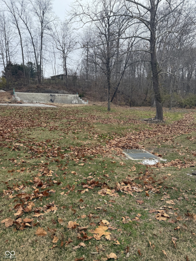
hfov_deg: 56.8
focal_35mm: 24
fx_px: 181
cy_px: 130
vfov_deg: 71.6
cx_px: 98
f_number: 1.78
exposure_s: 1/289
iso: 80
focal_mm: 6.76
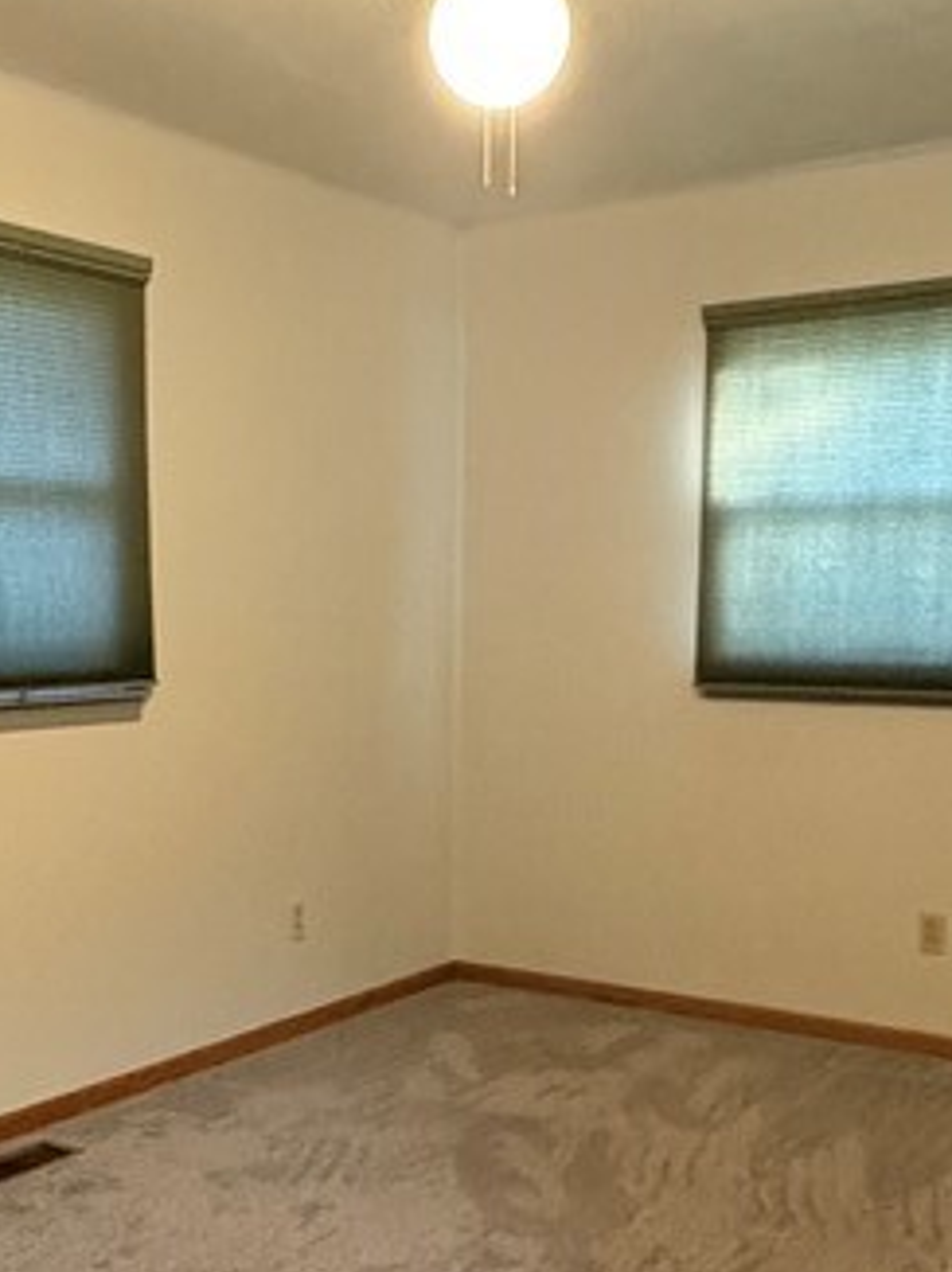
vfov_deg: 42.7
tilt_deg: -5.6
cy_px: 792
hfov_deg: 32.7
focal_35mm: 44
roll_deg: -0.2
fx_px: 1616
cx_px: 363
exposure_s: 1/60
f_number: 2.2
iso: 800
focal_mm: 2.22
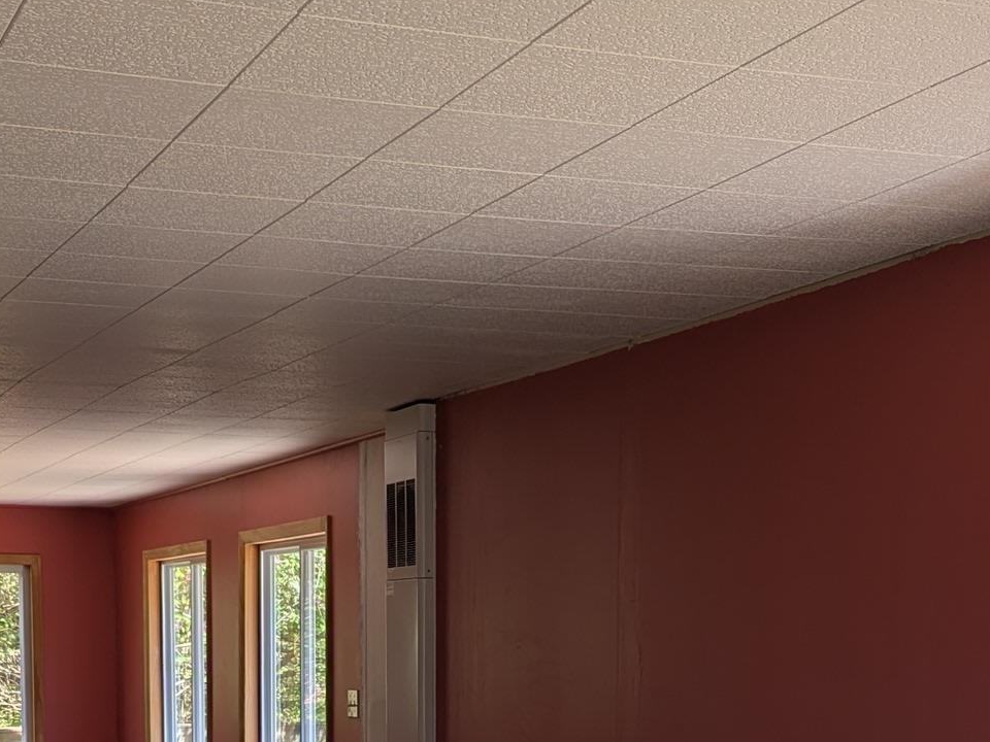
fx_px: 1830
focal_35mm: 64
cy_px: 748
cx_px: 519
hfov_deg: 30.3
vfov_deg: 22.1
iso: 58
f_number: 1.85
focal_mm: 6.81
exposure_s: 1/277
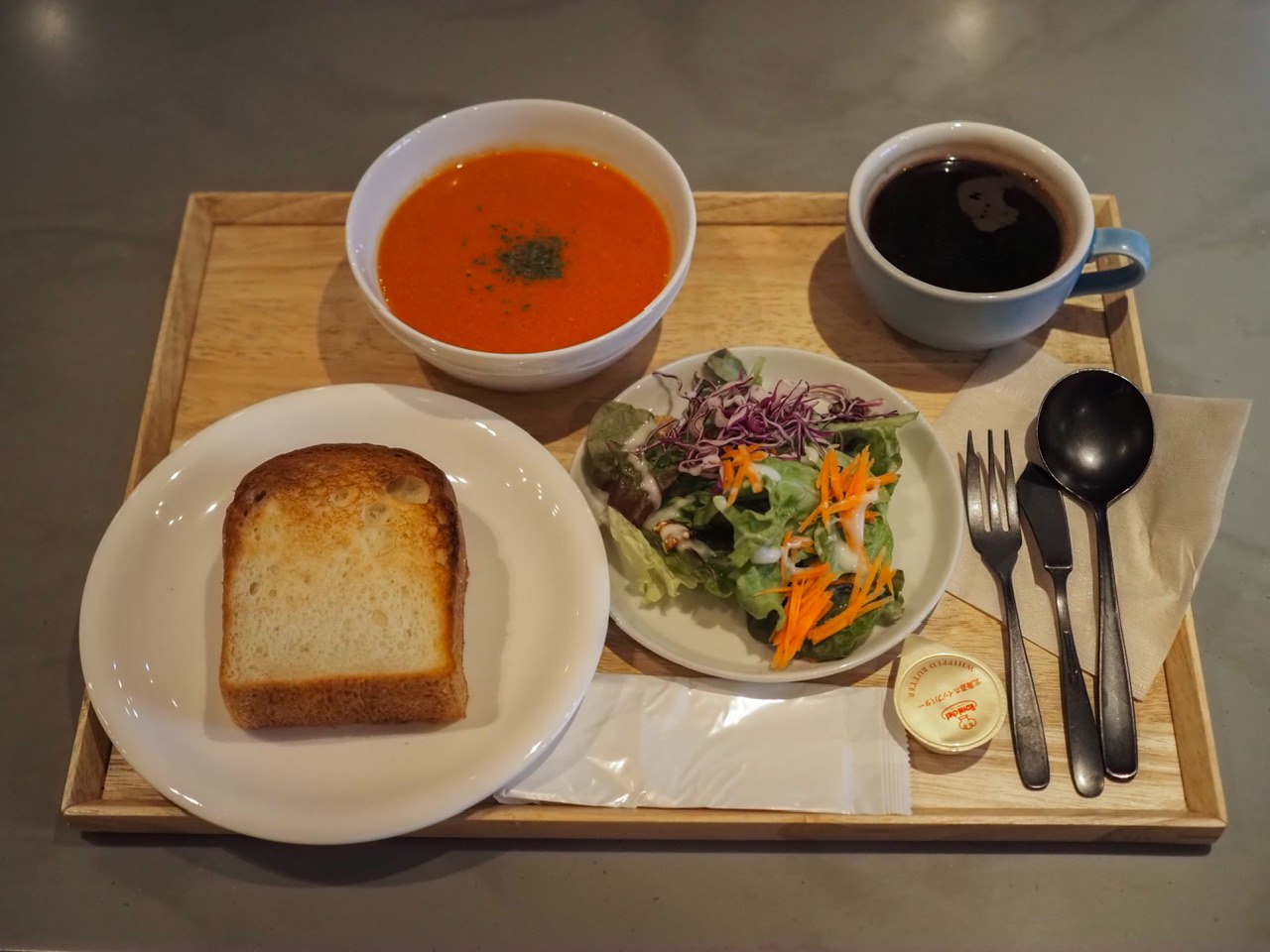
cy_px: 476
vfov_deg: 29.1
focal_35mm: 50
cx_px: 635
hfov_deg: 38.2
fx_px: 1834
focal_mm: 25
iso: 2500
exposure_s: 1/1250
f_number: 2
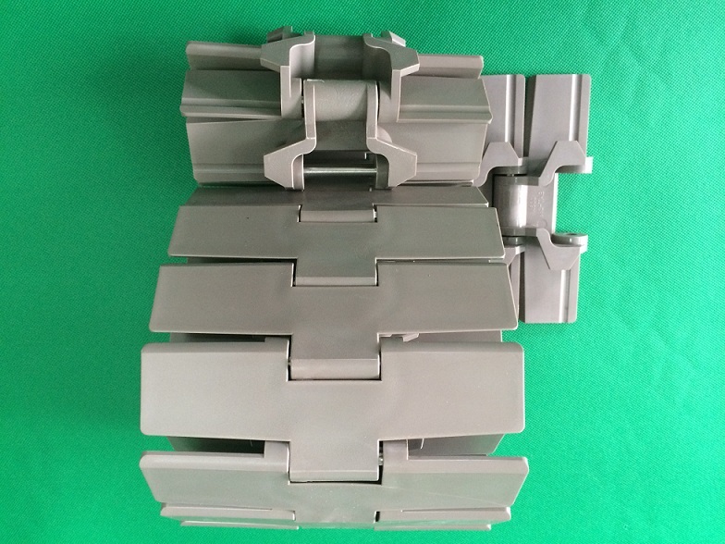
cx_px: 362
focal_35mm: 30
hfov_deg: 60.0
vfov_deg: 46.8
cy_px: 272
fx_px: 628
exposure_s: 1/33
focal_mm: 4.12
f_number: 2.2
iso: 320
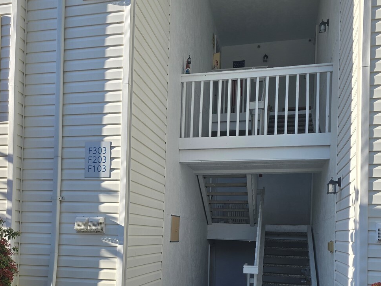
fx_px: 418
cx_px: 163
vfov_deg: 36.4
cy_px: 230
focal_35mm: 38
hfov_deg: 48.8
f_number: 1.7
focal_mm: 6.3
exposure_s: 1/408
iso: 12
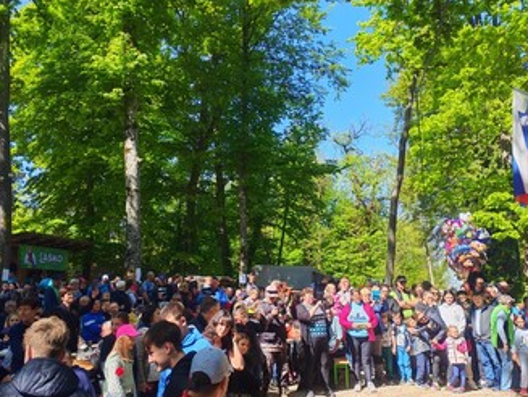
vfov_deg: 43.0
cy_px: 205
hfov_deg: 55.3
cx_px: 254
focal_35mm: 33
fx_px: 504
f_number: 1.9
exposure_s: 1/360
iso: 50
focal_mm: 6.12
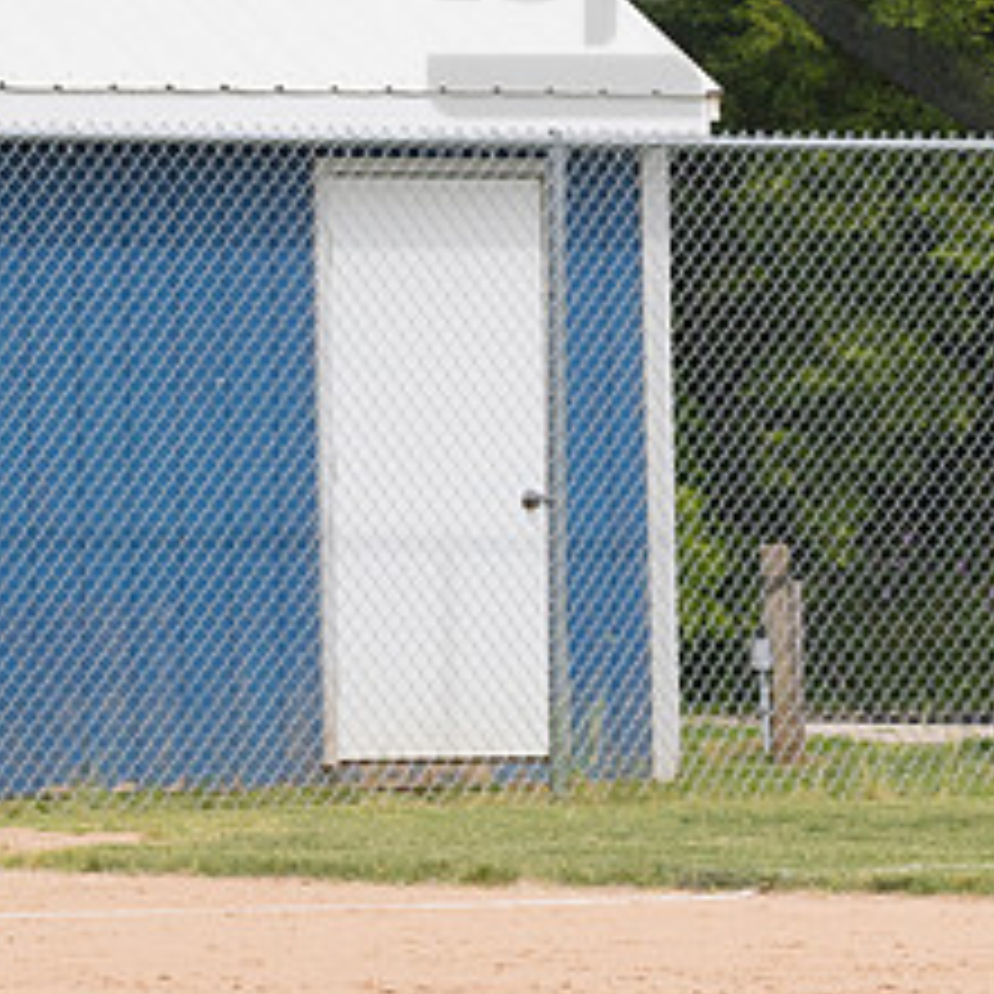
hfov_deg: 3.0
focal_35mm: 583
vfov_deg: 3.0
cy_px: 616
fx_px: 18940
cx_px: 1201
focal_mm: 175
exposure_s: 1/1600
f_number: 5.6
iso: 320
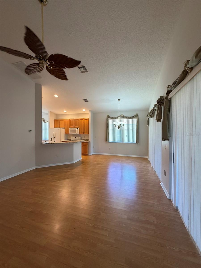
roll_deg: -0.8
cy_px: 134
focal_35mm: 14
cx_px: 100
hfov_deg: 85.7
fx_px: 108
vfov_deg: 102.1
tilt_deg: -1.2
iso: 250
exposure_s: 1/120
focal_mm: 2.22
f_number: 2.2
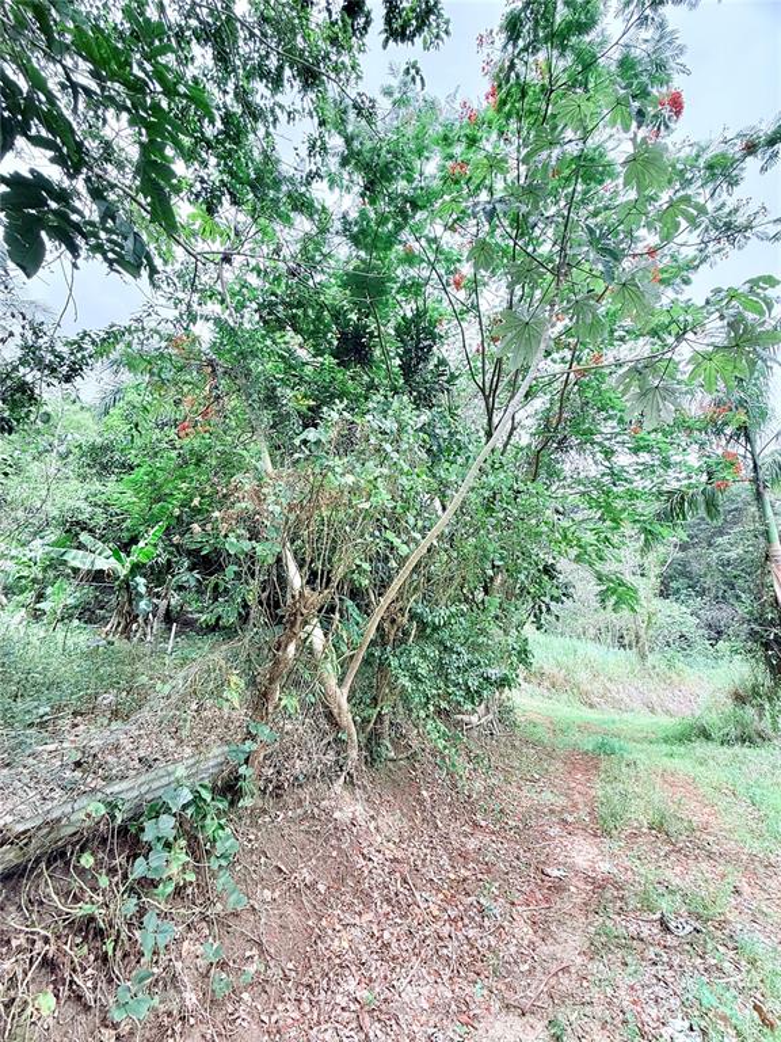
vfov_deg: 102.1
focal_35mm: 14
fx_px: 421
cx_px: 390
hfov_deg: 85.7
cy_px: 521
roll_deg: -0.6
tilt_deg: +18.4
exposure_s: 1/336
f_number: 2.2
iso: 64
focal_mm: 2.22
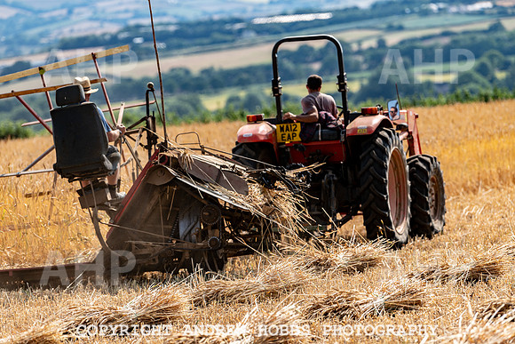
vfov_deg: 7.2
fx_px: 2719
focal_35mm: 190
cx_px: 258
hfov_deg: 10.8
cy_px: 172
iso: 64
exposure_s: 1/1250
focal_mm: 190
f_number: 4
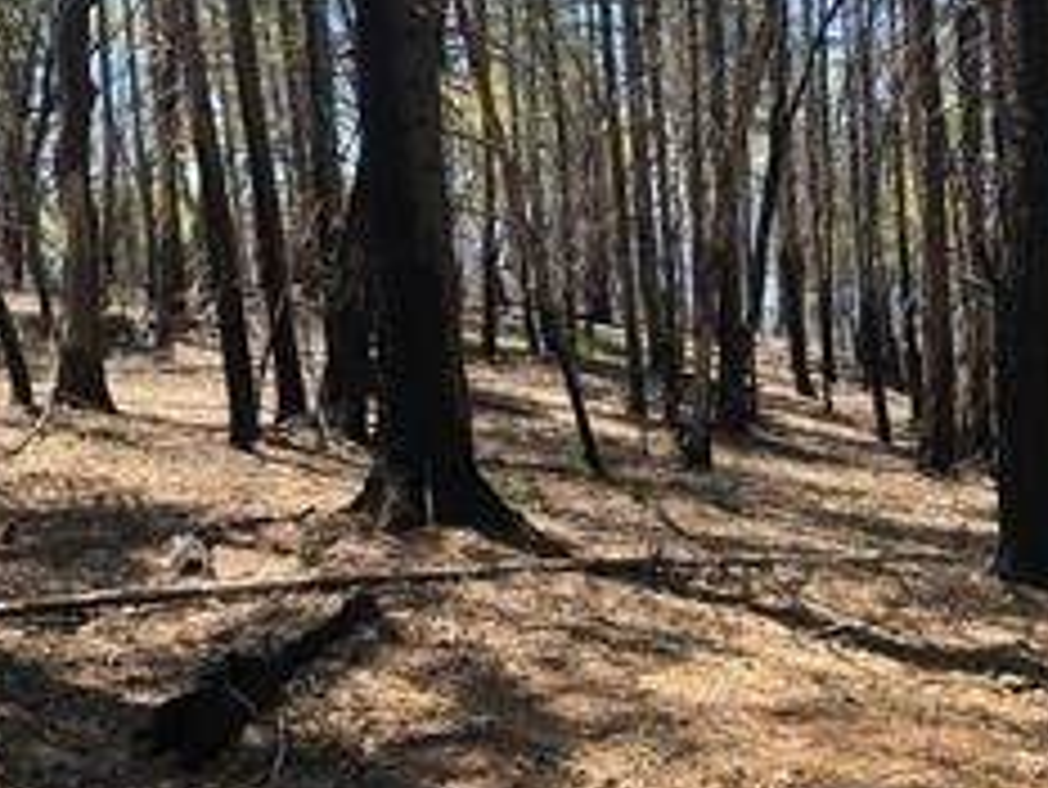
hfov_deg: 45.7
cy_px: 383
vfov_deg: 35.2
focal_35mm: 41
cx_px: 560
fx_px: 1242
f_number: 1.8
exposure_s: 1/264
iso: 20
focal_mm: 3.99
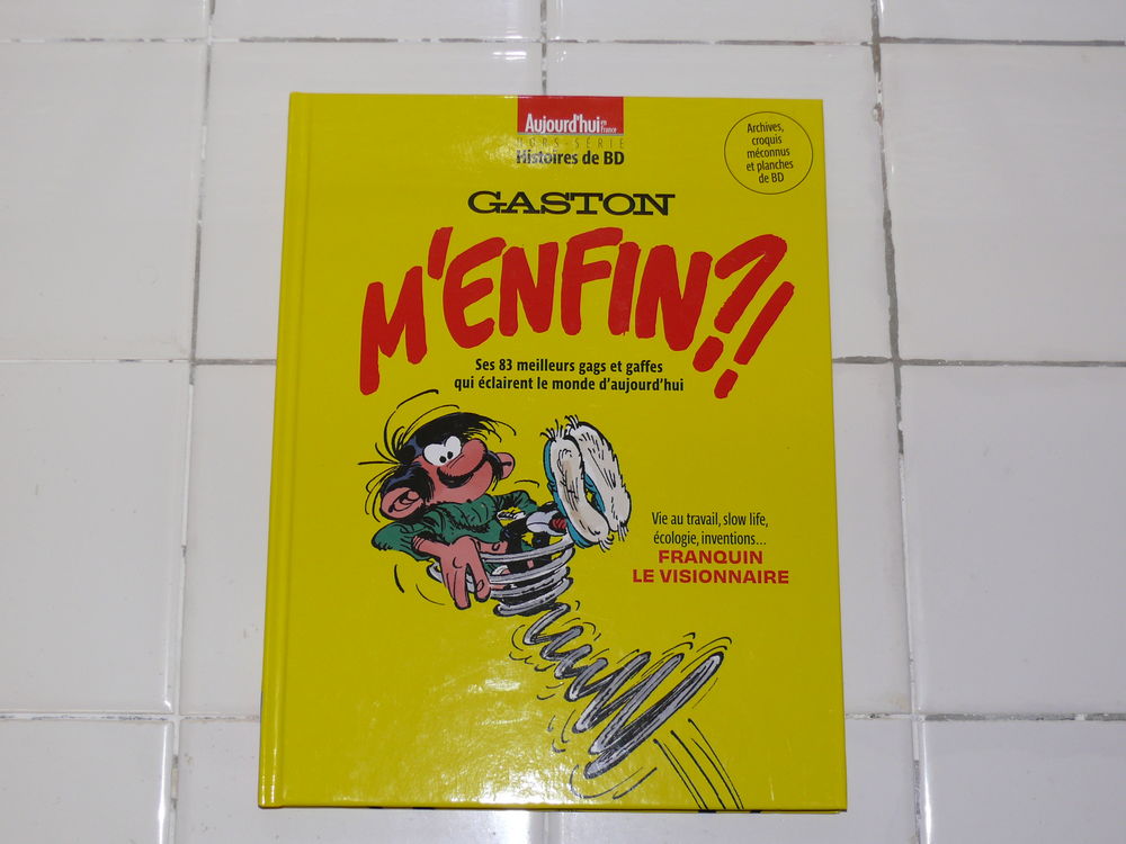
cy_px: 422
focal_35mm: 56
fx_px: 1822
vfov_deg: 26.1
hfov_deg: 34.3
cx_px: 563
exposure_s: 1/30
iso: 100
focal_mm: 10.4
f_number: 3.2
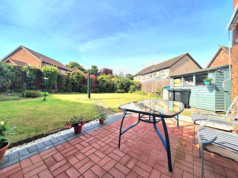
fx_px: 89
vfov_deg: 89.9
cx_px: 119
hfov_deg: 106.2
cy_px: 89
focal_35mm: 13
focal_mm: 1.74
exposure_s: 1/1429
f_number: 2.2
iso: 40
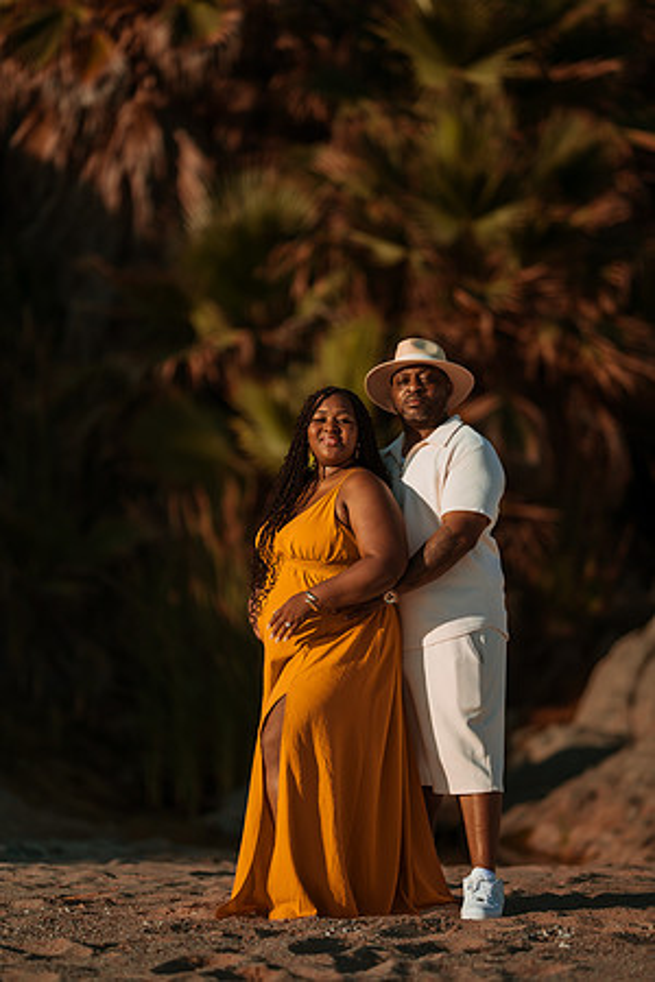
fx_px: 3684
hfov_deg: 10.2
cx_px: 328
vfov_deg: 15.2
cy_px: 491
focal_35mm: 135
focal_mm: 135
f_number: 1.8
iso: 100
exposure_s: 1/4000
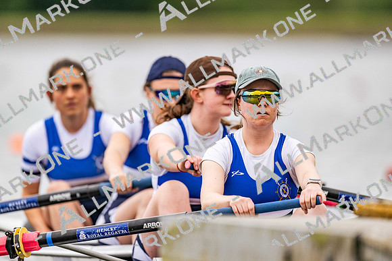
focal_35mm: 600
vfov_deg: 2.3
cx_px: 196
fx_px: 6535
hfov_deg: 3.4
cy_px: 130
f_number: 4
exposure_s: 1/2500
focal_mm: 600
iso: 1100
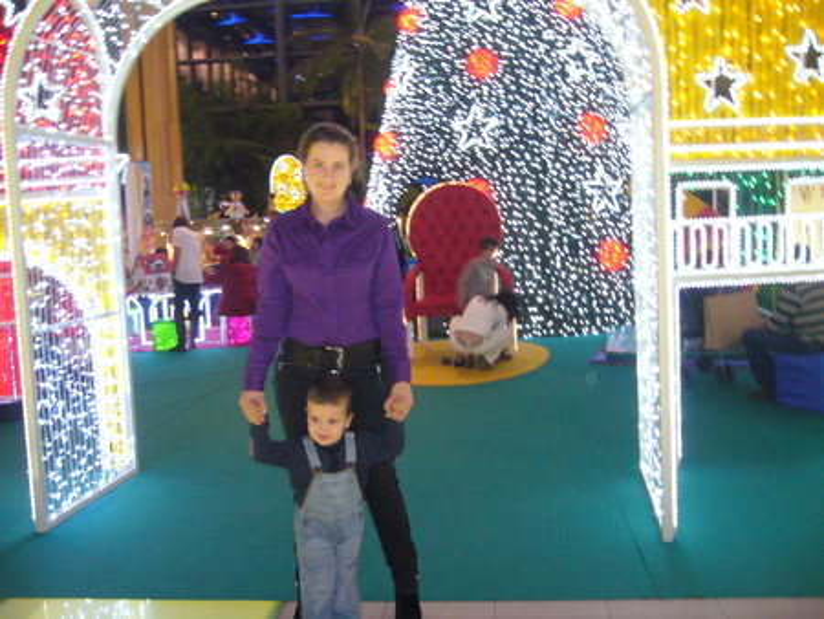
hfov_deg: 52.6
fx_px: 834
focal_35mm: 35
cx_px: 412
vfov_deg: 40.7
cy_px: 310
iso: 200
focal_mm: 5.8
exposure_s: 1/8
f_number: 2.8
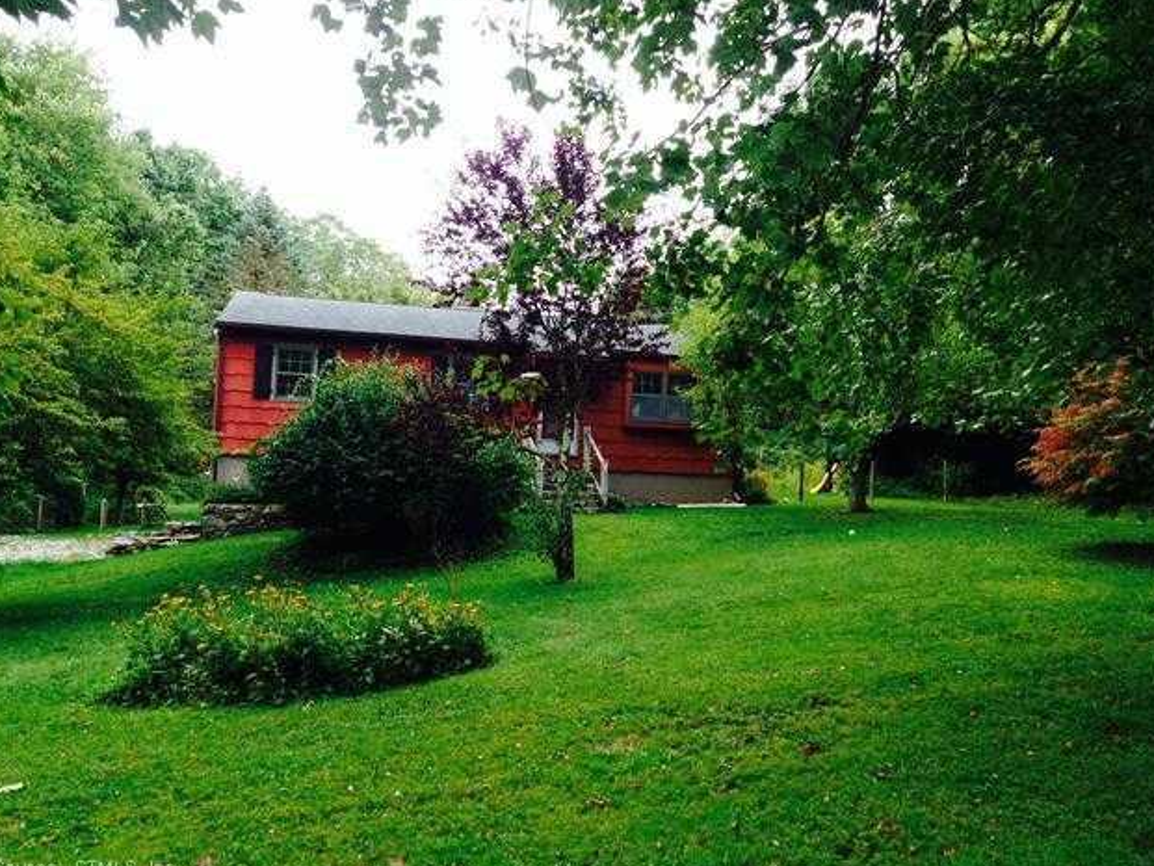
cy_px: 431
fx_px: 1134
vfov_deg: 41.8
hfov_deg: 53.9
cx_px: 584
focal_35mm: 34
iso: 50
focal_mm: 4.12
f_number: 2.4
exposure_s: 1/127
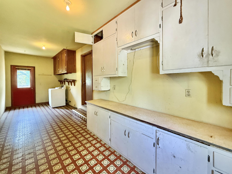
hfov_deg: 102.1
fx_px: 94
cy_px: 87
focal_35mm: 14
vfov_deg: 85.7
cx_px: 116
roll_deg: -0.4
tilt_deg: -2.7
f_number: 2.2
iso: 500
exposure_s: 1/60
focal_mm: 2.22
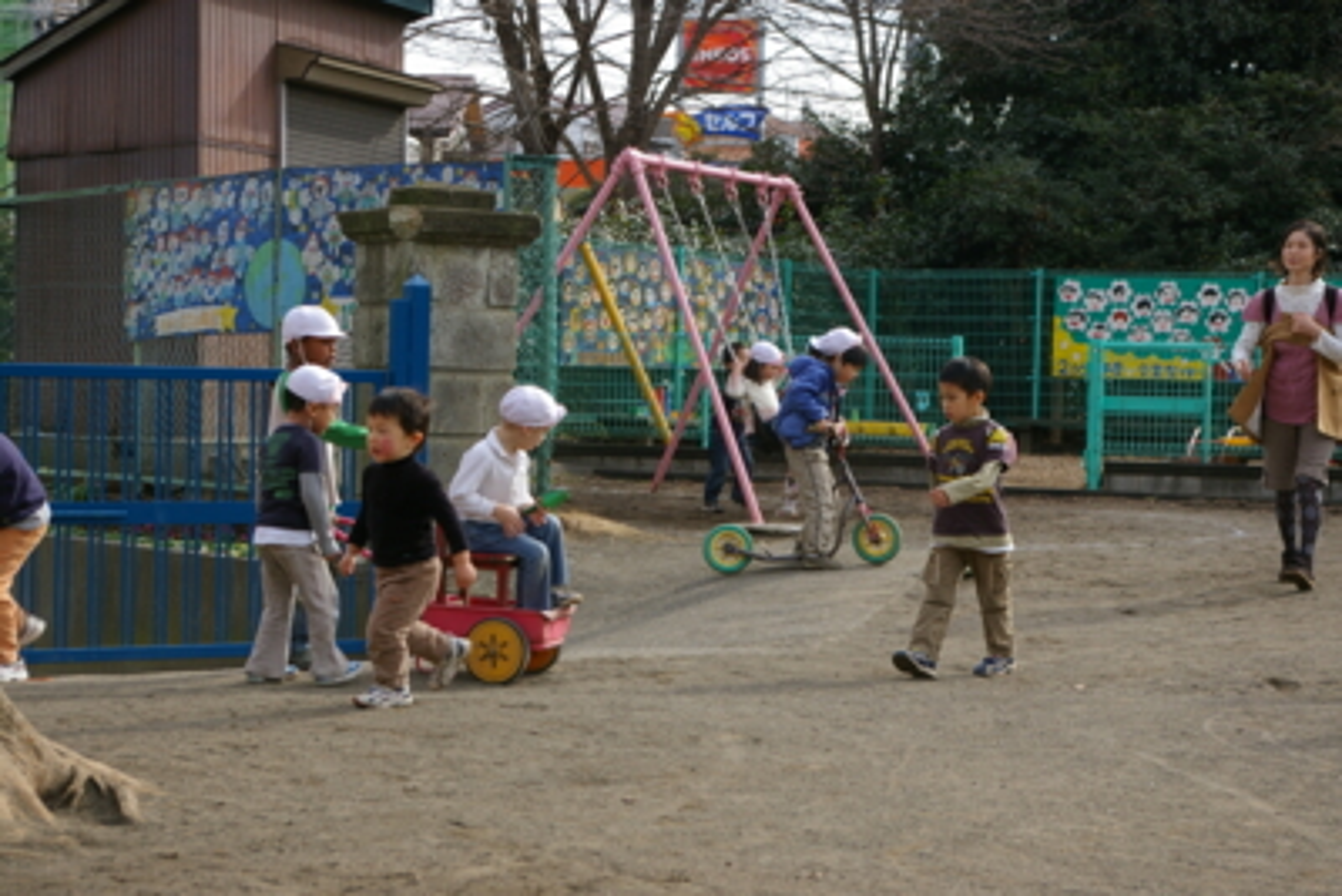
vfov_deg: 16.6
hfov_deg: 24.6
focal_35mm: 82
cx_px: 671
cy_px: 448
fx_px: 3076
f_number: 8
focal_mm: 55
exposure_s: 1/125
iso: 200
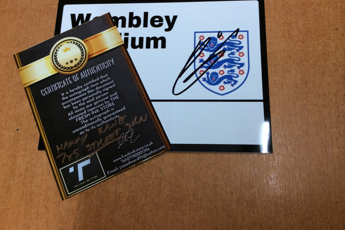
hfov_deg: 55.8
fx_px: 326
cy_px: 103
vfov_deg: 38.8
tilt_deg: -74.6
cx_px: 173
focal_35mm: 34
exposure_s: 1/25
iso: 64
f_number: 2.4
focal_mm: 3.3
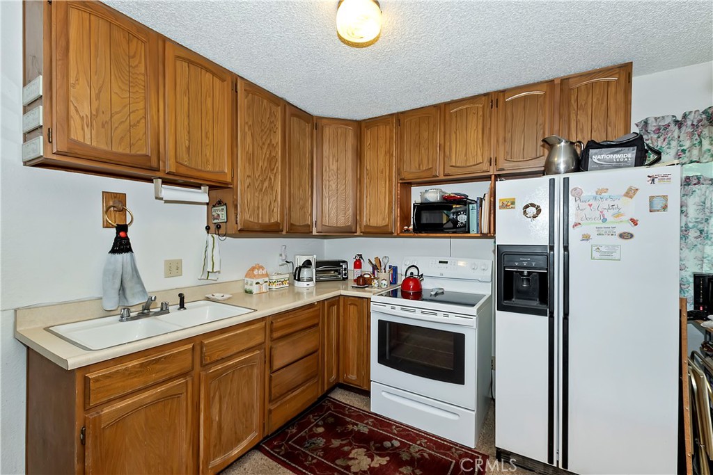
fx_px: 297
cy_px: 238
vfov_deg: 77.3
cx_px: 356
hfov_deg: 100.4
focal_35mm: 15
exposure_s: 1/30
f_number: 8
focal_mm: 10
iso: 400
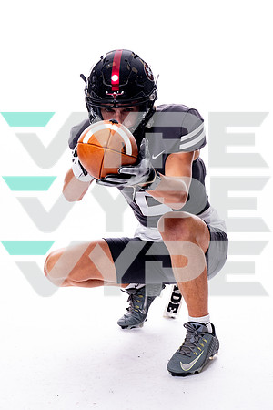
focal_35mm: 54
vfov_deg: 36.9
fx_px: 614
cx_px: 136
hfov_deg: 25.1
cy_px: 205
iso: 400
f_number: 8
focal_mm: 54
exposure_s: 1/250
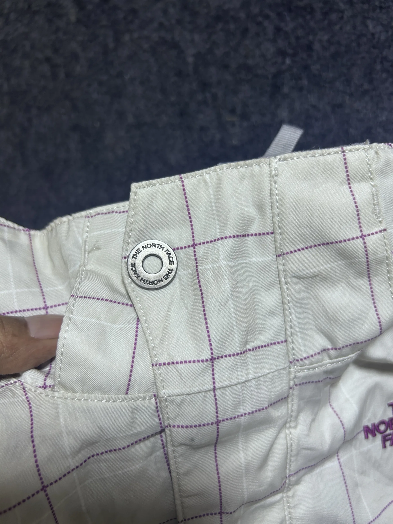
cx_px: 196
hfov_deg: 53.1
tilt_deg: -52.9
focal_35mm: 26
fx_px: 394
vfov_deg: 67.3
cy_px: 262
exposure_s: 1/50
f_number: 1.5
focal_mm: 5.7
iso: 100
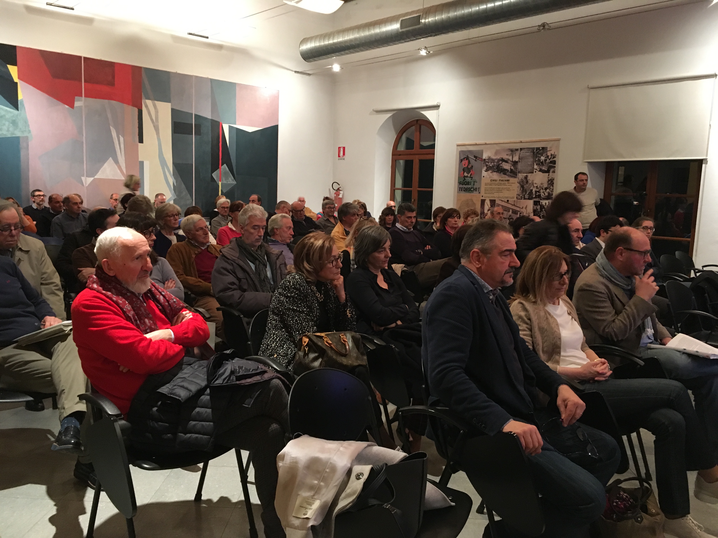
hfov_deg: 61.7
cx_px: 359
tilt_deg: -7.7
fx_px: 602
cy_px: 269
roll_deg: -1.0
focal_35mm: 29
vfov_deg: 48.2
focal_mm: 4.15
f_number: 2.2
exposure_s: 1/20
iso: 200
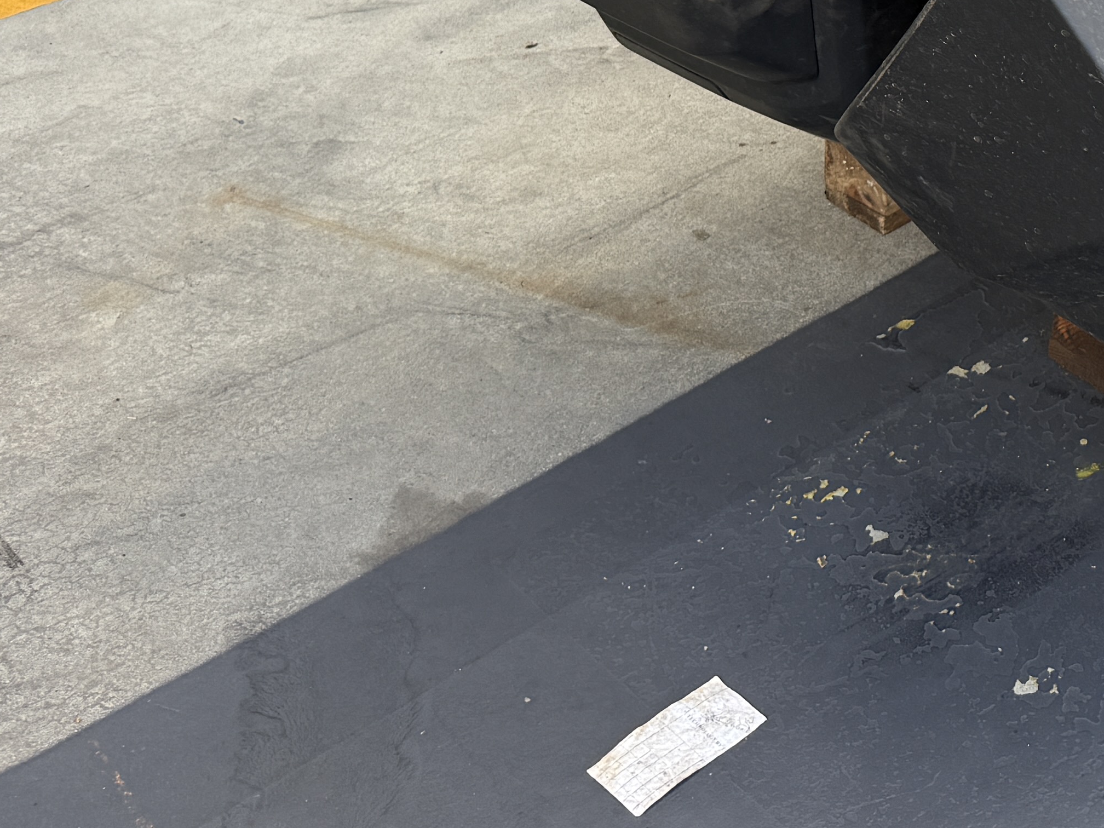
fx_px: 2169
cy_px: -216
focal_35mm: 68
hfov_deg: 25.4
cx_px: 1356
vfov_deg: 20.0
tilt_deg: -23.4
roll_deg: -3.8
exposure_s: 1/473
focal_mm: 6.76
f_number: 1.78
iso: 80
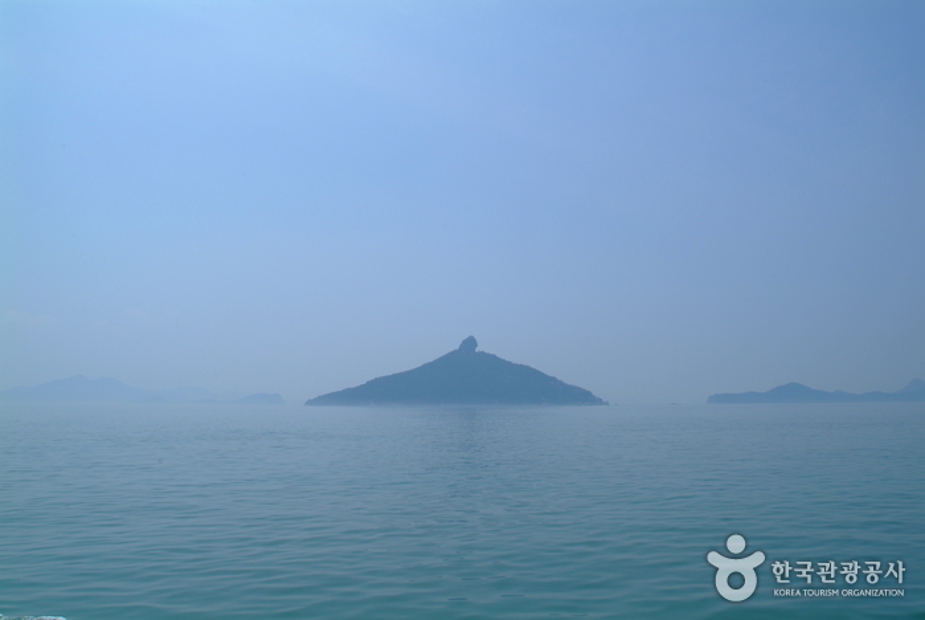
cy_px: 310
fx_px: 772
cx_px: 462
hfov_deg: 61.9
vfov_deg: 43.7
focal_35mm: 30
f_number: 9.5
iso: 100
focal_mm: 20
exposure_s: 1/350
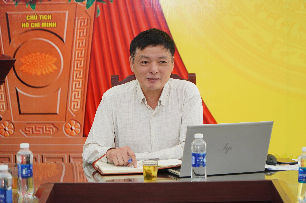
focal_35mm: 129
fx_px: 1096
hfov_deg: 15.9
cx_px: 153
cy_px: 102
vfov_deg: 10.6
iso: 500
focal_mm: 86
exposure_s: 1/160
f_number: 4
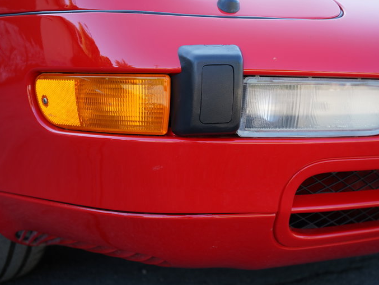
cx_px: 212
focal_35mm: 48
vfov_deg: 30.3
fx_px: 526
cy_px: 142
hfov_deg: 39.6
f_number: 4.5
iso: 250
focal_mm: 44
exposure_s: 1/160
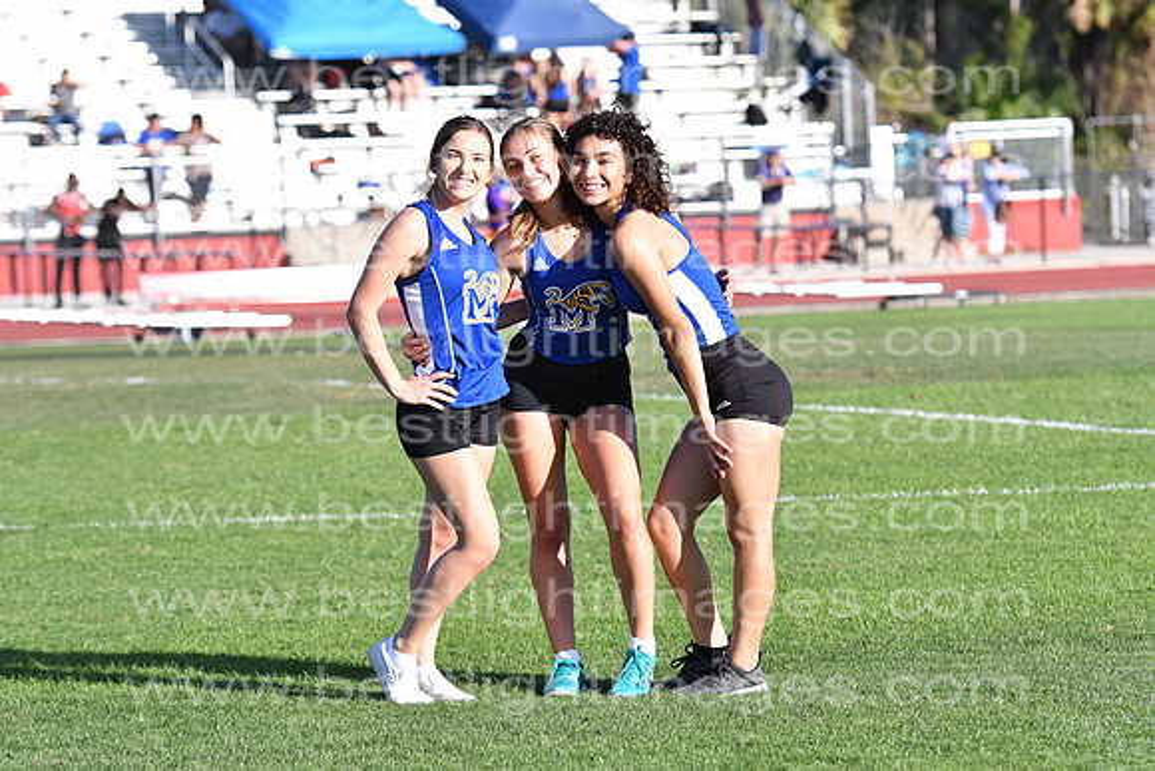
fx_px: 5776
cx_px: 578
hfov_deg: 11.4
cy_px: 386
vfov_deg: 7.6
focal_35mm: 180
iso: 800
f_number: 5.6
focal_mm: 120
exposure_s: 1/5000
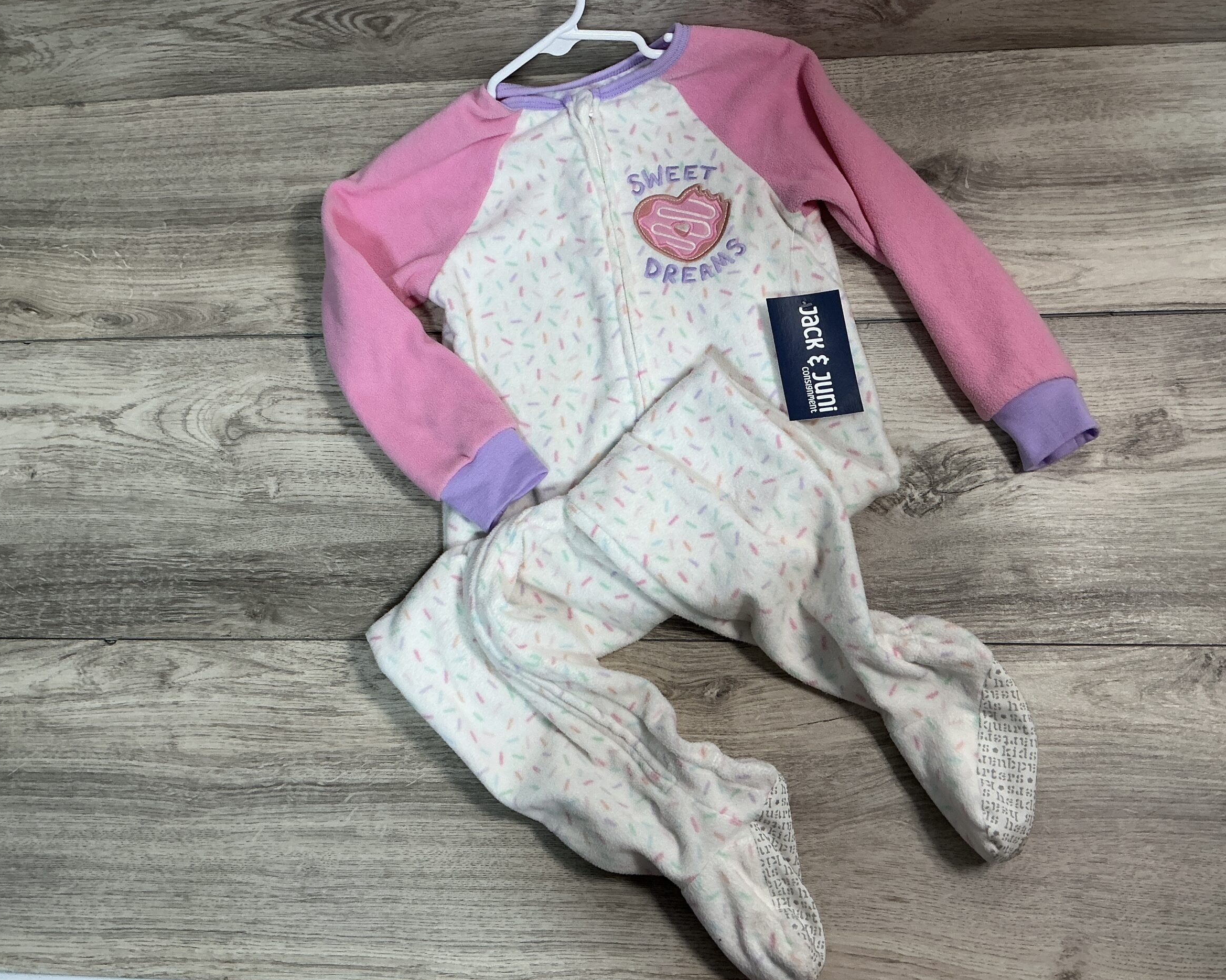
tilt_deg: -77.0
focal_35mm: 31
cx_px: 622
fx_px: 1125
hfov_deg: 57.2
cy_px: 501
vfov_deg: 47.1
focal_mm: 3
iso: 64
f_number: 1.8
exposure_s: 1/120
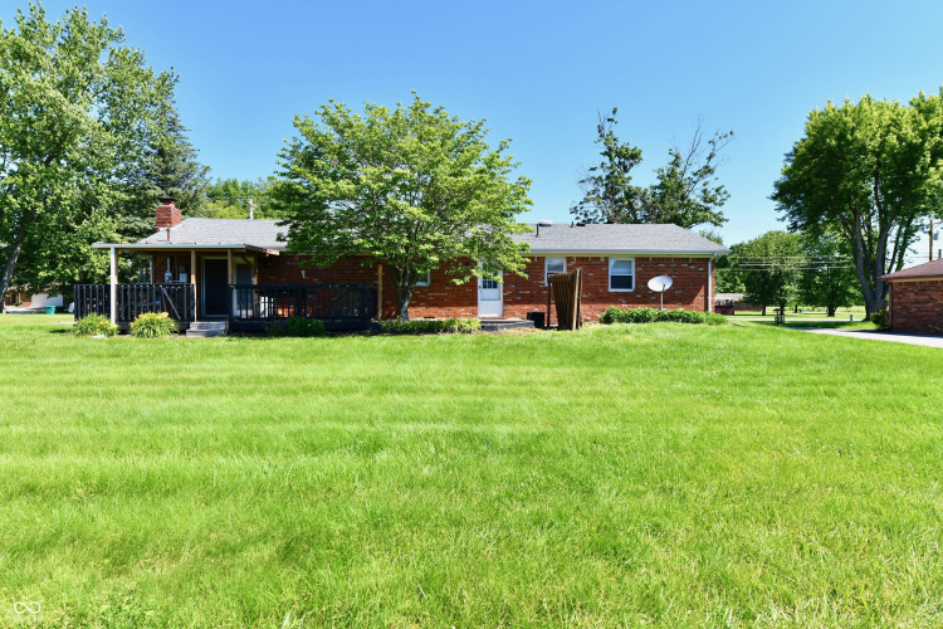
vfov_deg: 57.2
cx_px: 472
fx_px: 576
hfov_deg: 78.6
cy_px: 314
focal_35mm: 22
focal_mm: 22
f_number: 11
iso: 640
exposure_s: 1/500
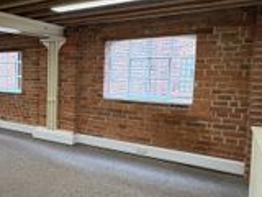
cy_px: 89
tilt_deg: -4.4
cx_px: -15
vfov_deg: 40.7
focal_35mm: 35
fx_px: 265
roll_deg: +0.4
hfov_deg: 43.1
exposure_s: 1/100
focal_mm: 2.22
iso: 200
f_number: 2.2
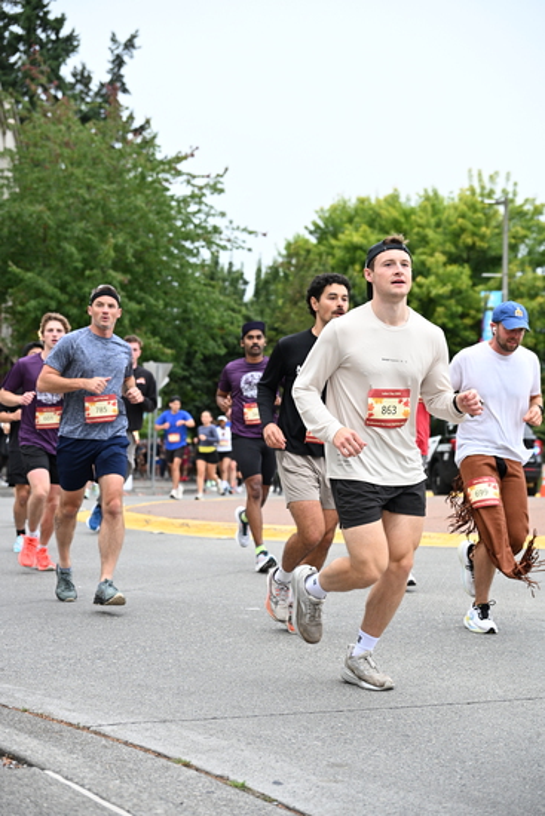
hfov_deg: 20.9
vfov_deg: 31.0
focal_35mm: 65
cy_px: 408
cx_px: 272
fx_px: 1475
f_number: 4
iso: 1600
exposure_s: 1/800
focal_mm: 65
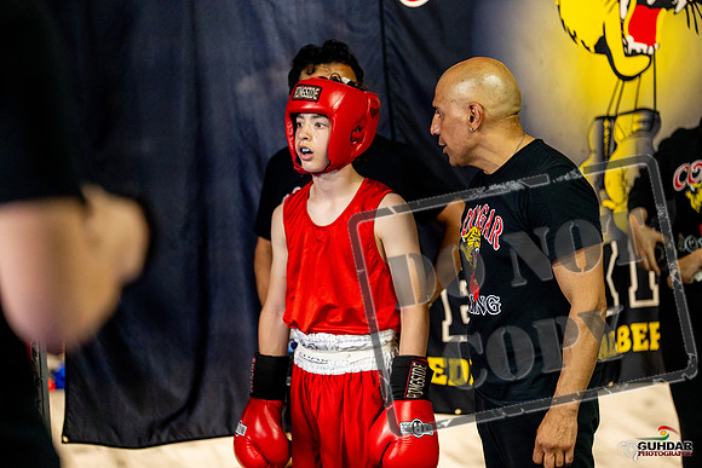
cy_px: 234
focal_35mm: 113
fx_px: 2204
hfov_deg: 18.1
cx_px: 351
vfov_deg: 12.1
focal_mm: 113
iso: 3200
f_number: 2
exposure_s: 1/500
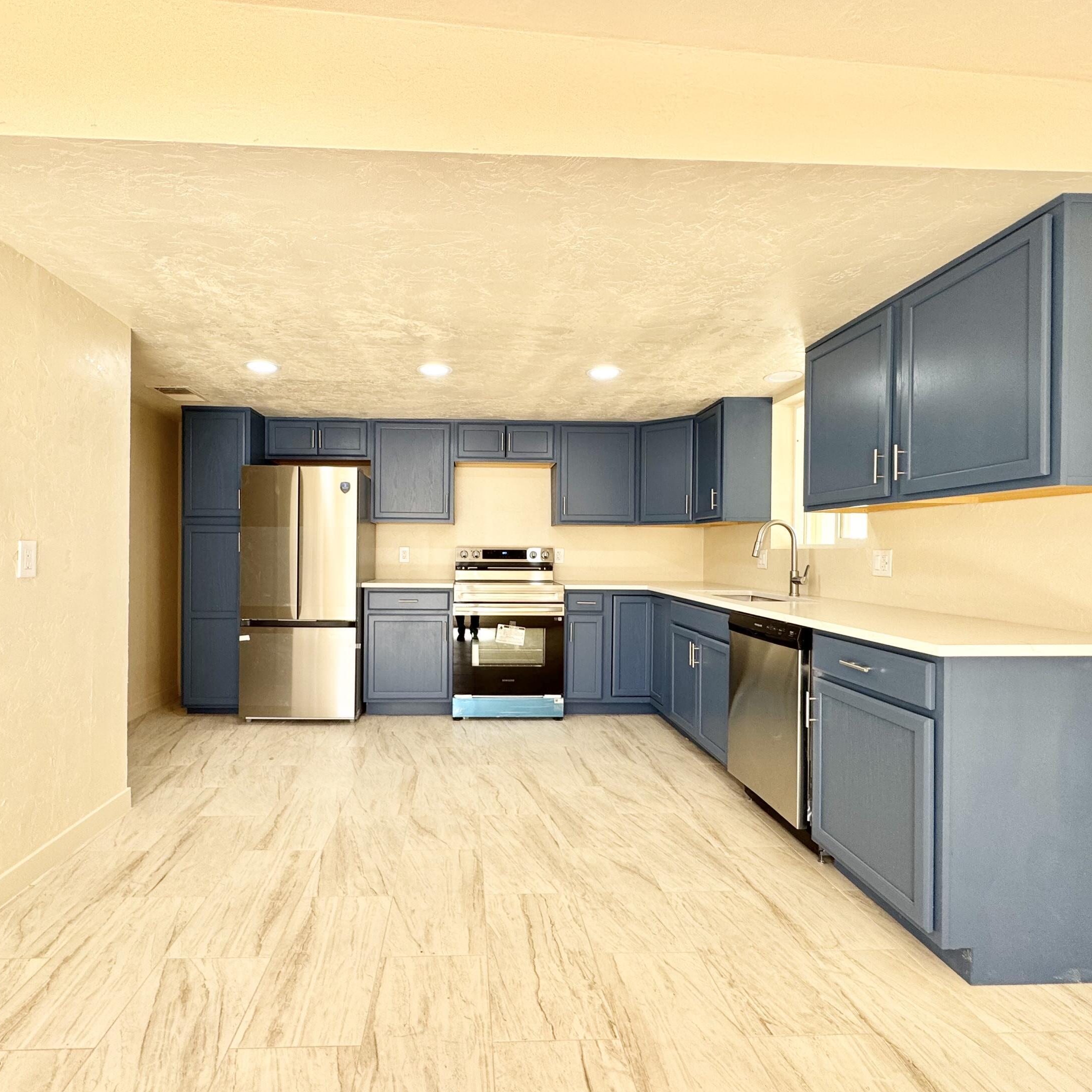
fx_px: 607
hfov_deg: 83.7
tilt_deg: -0.6
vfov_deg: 84.0
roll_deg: -0.6
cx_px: 490
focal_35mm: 17
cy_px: 554
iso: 80
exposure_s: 1/99
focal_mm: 2.22
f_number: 2.2
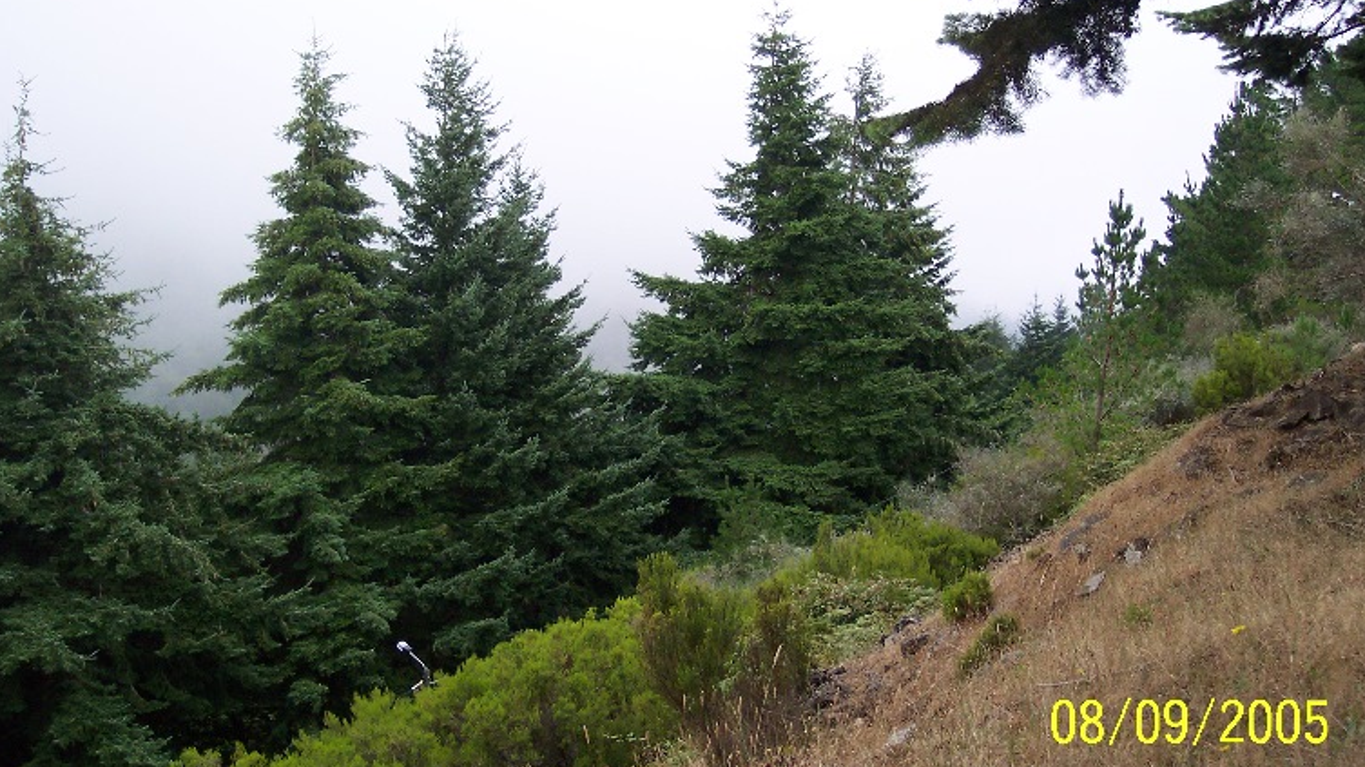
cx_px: 678
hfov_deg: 46.4
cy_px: 314
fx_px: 1592
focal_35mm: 44
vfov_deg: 27.0
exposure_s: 1/500
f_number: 2.8
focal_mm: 8
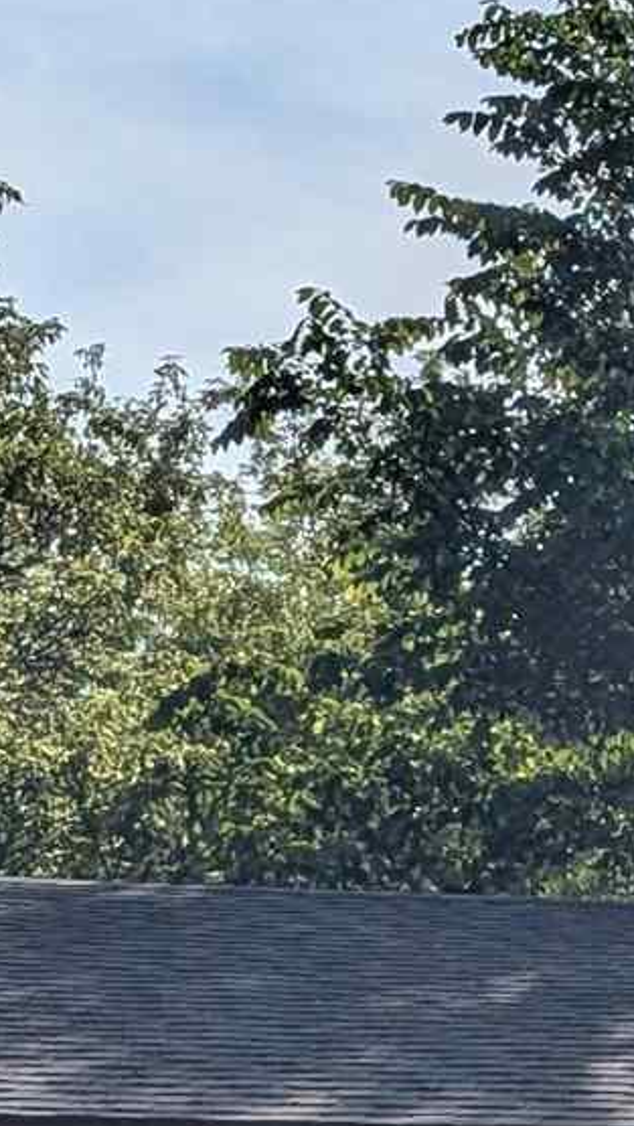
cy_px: 1478
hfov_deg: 7.4
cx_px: 1924
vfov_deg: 14.3
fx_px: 4301
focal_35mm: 144
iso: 46
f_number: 1.85
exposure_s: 1/7092
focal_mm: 6.81
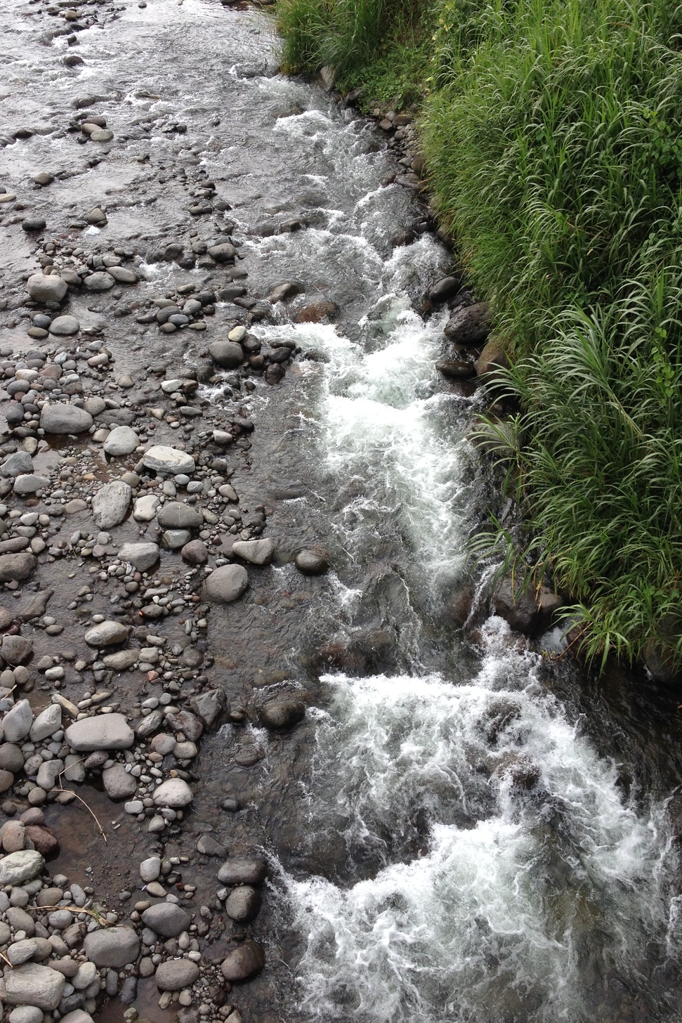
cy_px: 464
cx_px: 289
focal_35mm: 40
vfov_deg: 48.4
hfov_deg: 33.3
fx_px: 1136
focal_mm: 4.28
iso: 50
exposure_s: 1/277
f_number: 2.4
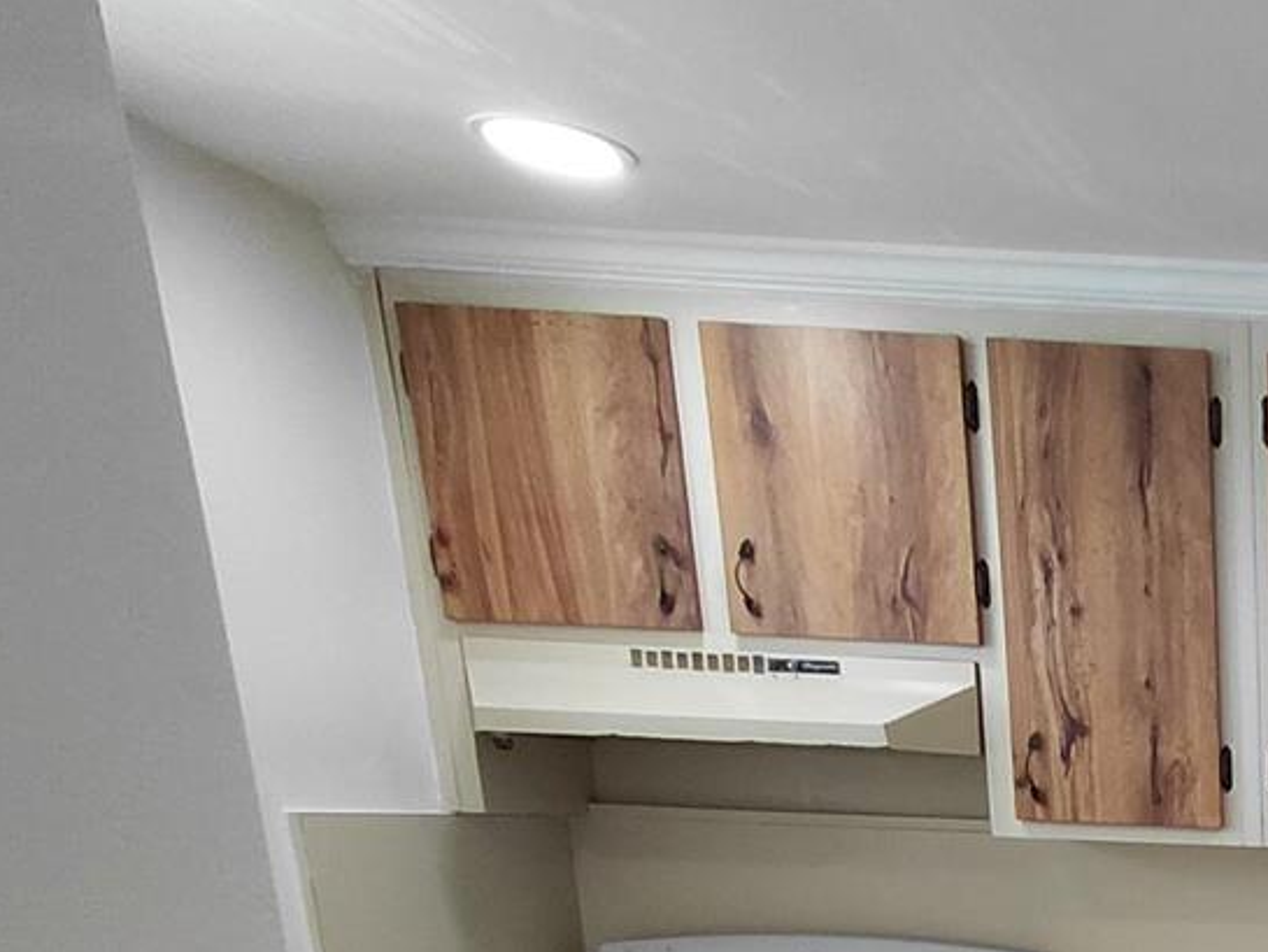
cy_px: 1315
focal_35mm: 47
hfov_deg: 30.2
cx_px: 1722
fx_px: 1722
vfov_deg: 25.5
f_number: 2.2
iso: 40
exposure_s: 1/60
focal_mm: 1.64
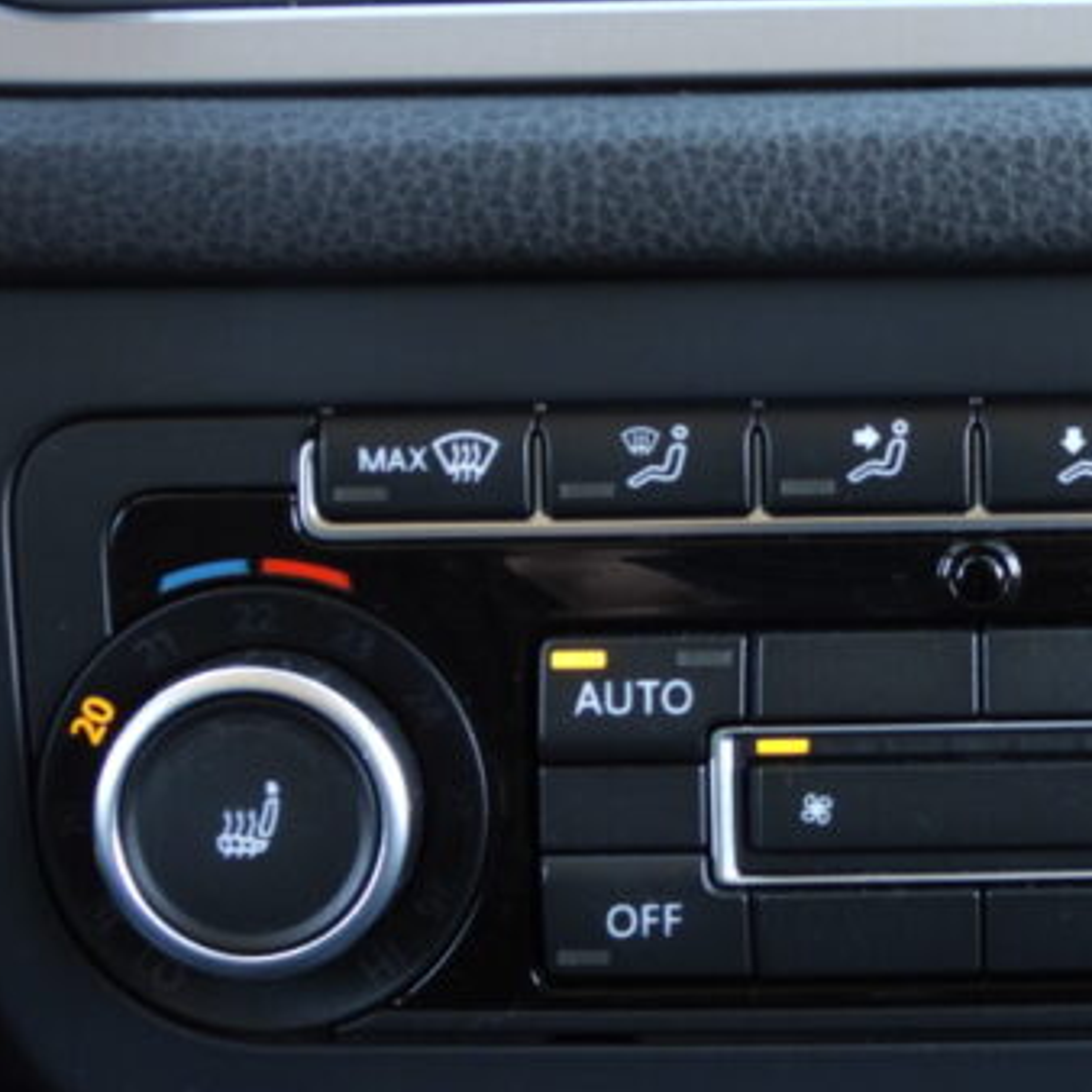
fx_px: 4319
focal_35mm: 121
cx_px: 930
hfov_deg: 14.3
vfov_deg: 14.4
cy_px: 614
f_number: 3.5
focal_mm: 11.7
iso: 160
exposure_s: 1/30
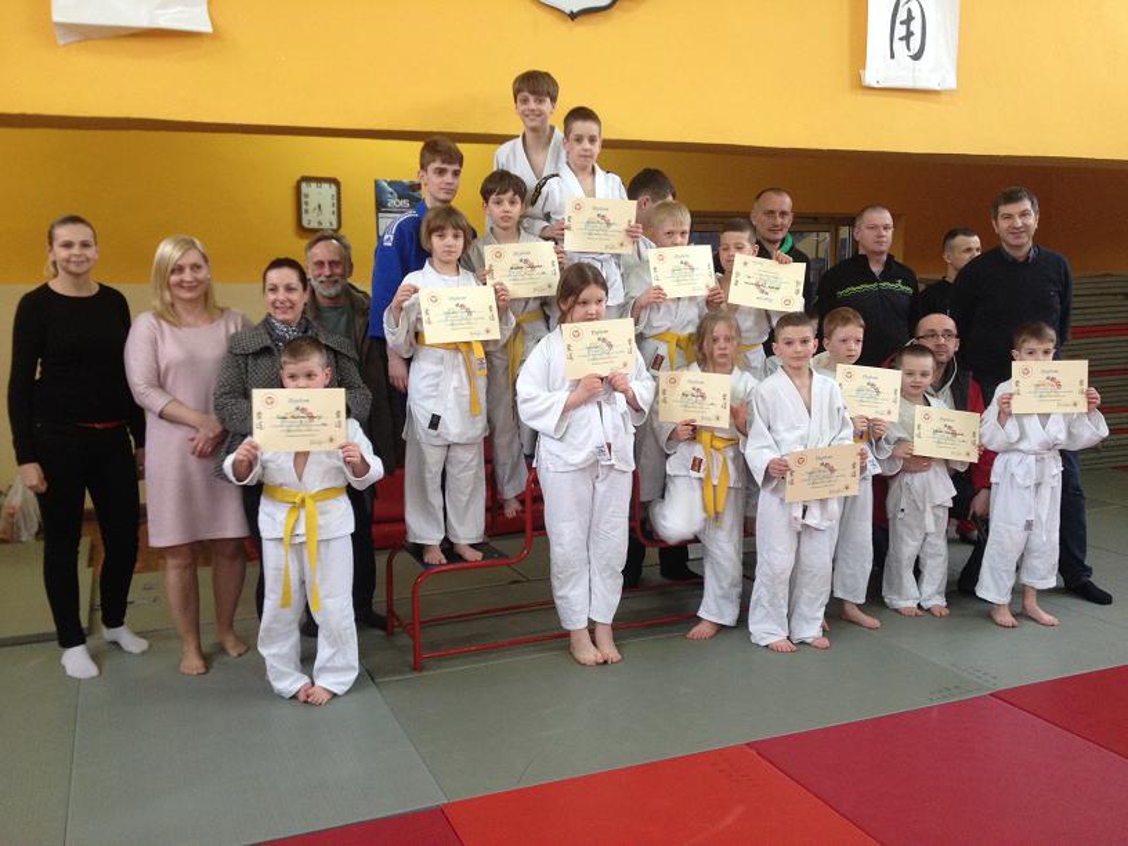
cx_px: 564
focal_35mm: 35
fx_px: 1141
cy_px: 423
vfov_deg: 40.7
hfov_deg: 52.6
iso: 125
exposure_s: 1/20
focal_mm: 4.28
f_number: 2.4
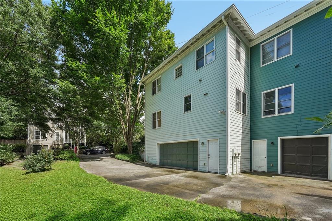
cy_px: 110
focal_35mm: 16
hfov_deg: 96.8
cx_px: 166
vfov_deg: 73.7
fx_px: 147
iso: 800
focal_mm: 16
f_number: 8
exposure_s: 1/800
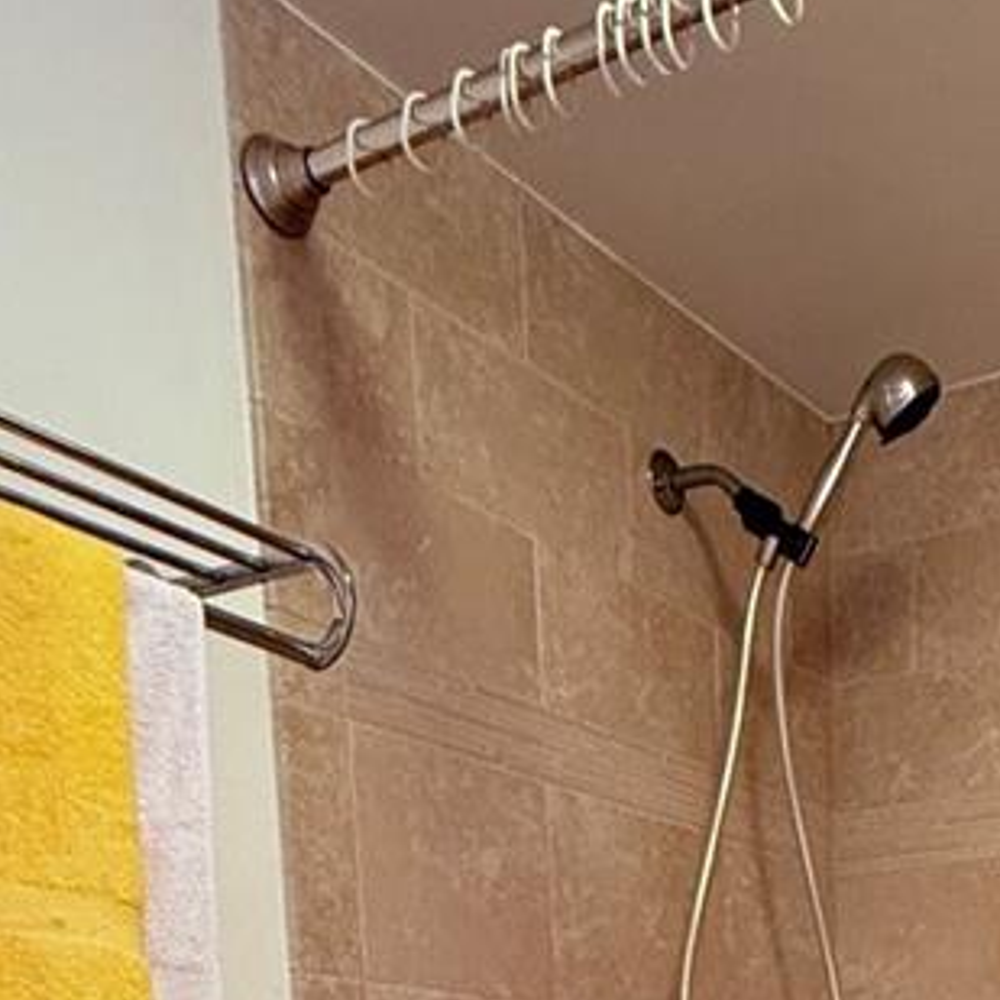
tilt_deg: -9.1
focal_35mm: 48
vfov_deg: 26.4
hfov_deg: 33.2
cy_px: 1472
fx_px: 1569
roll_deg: +0.6
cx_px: 932
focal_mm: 2.22
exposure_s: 1/60
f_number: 2.2
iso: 320
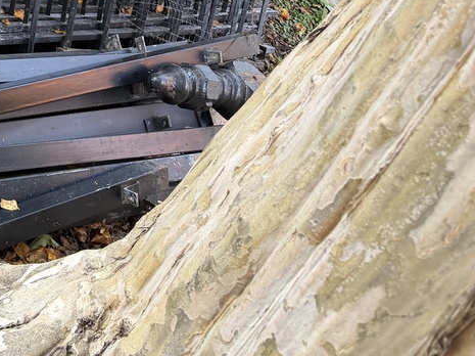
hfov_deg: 27.6
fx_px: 850
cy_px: -84
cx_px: -89
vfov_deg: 21.7
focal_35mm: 62
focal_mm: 6.76
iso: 200
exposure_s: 1/69
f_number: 1.78
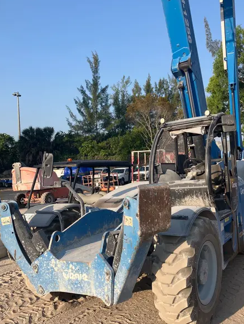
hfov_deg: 40.7
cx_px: 131
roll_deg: +1.5
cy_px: 178
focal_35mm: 35
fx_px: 329
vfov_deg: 52.5
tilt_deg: -2.5
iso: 32
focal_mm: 3.99
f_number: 1.8
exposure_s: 1/1215
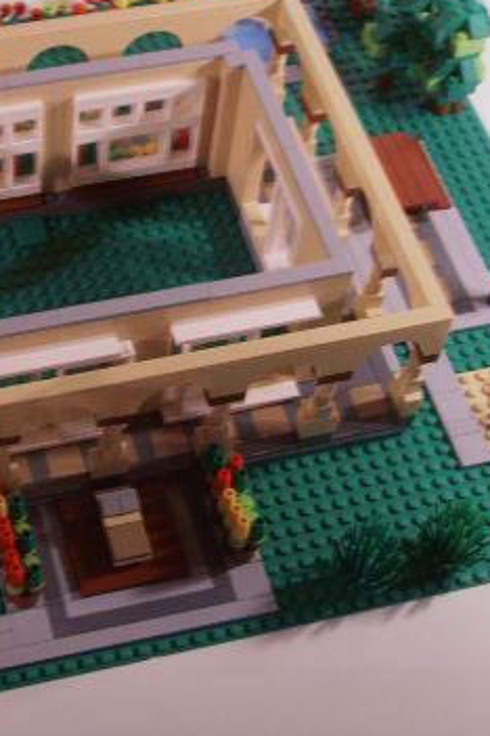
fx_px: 1511
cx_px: 46
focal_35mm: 74
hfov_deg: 18.1
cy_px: 287
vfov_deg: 27.3
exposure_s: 1/8
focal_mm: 6.6
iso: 63
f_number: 3.5
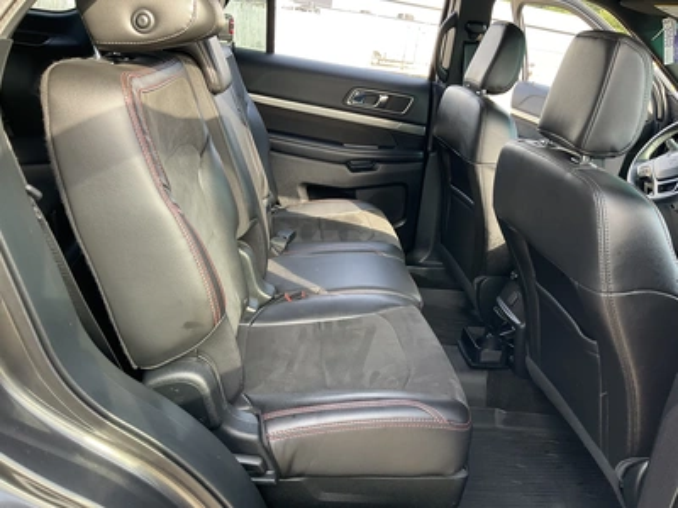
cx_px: 339
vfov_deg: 48.2
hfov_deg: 61.7
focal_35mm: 29
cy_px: 254
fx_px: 568
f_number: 1.8
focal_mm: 3
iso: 64
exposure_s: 1/122
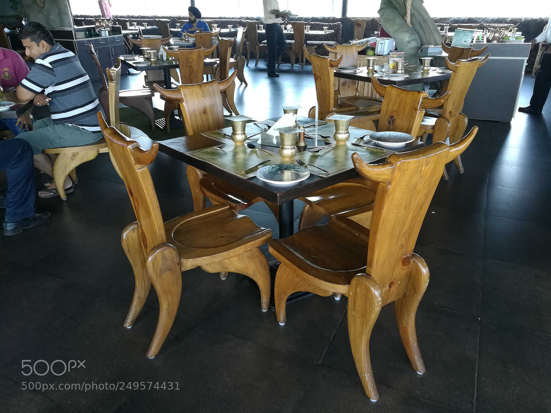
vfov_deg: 53.1
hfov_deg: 67.3
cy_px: 206
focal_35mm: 26
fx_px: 414
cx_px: 276
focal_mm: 3.83
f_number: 2.2
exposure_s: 1/33.3
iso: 160
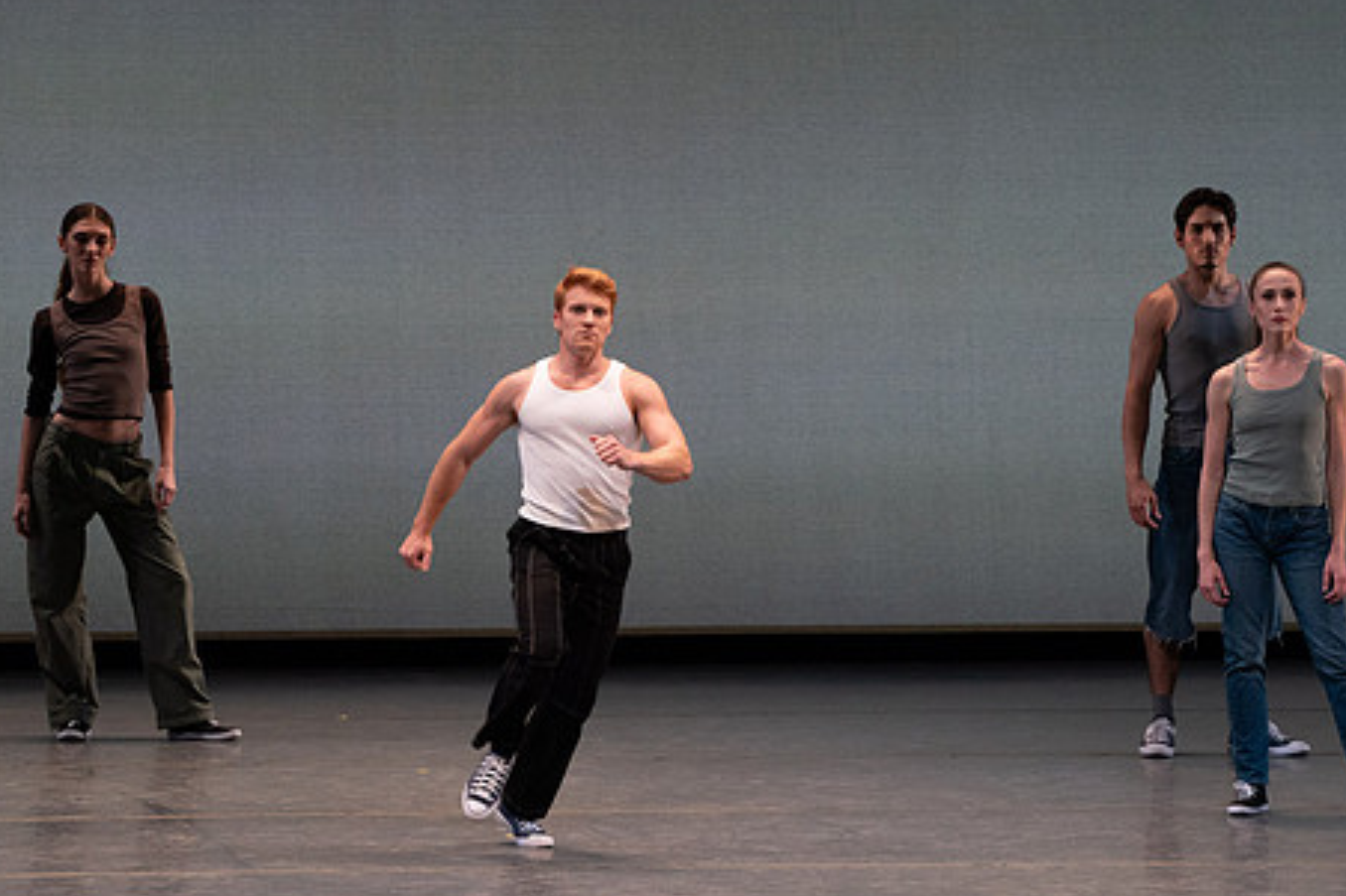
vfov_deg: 3.8
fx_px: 13529
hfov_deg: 5.7
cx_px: 655
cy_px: 516
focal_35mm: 362
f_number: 9
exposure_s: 1/500
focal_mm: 282
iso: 5000
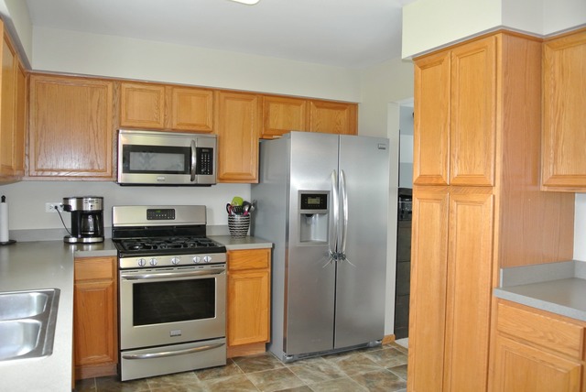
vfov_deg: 48.0
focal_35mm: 27
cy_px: 196
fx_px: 440
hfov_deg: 67.3
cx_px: 293
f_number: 3.5
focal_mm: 10
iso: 800
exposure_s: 1/60
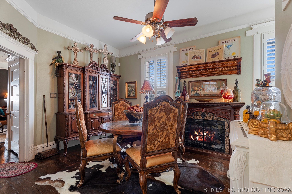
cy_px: 97
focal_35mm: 16
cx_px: 146
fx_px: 130
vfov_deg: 73.7
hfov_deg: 96.7
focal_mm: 16
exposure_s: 1/1.25
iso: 160
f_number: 8
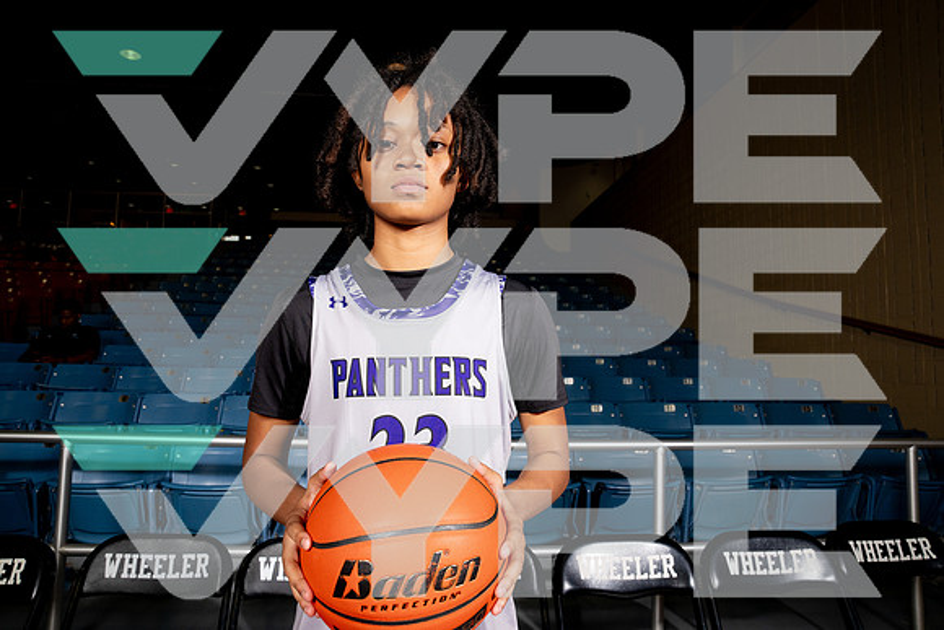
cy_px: 315
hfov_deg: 73.7
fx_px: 629
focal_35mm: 24
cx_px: 472
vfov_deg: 53.2
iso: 250
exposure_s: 1/125
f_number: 7.1
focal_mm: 24
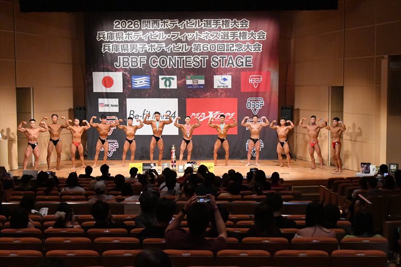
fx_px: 668
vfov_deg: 22.6
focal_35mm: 60
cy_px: 134
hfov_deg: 33.4
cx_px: 200
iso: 12800
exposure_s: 1/400
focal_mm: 40
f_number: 5.6
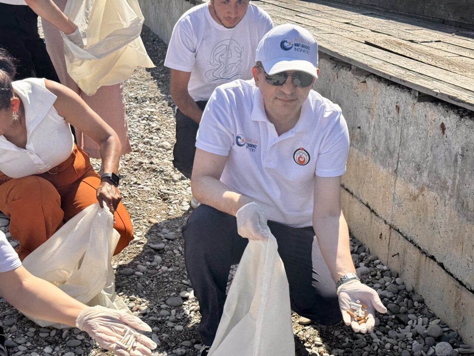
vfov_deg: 30.3
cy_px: 178
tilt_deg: -20.1
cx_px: 237
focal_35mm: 48
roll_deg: -0.2
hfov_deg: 39.7
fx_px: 657
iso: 64
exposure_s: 1/4310
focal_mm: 6.76
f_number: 1.78
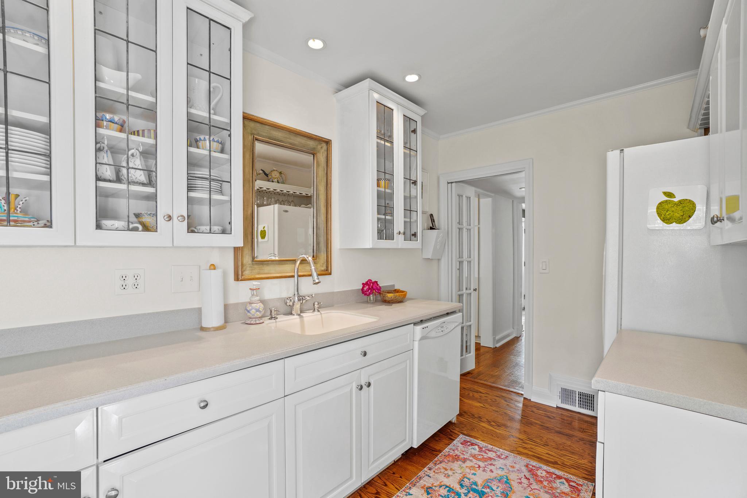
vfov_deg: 77.3
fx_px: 311
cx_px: 374
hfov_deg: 100.4
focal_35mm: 15
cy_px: 249
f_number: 9
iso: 100
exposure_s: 2
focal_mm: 10
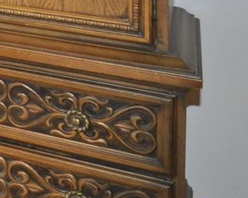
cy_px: -196
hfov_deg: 14.3
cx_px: -330
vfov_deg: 13.8
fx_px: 697
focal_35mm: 95
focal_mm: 10
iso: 800
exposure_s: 1/60
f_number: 4
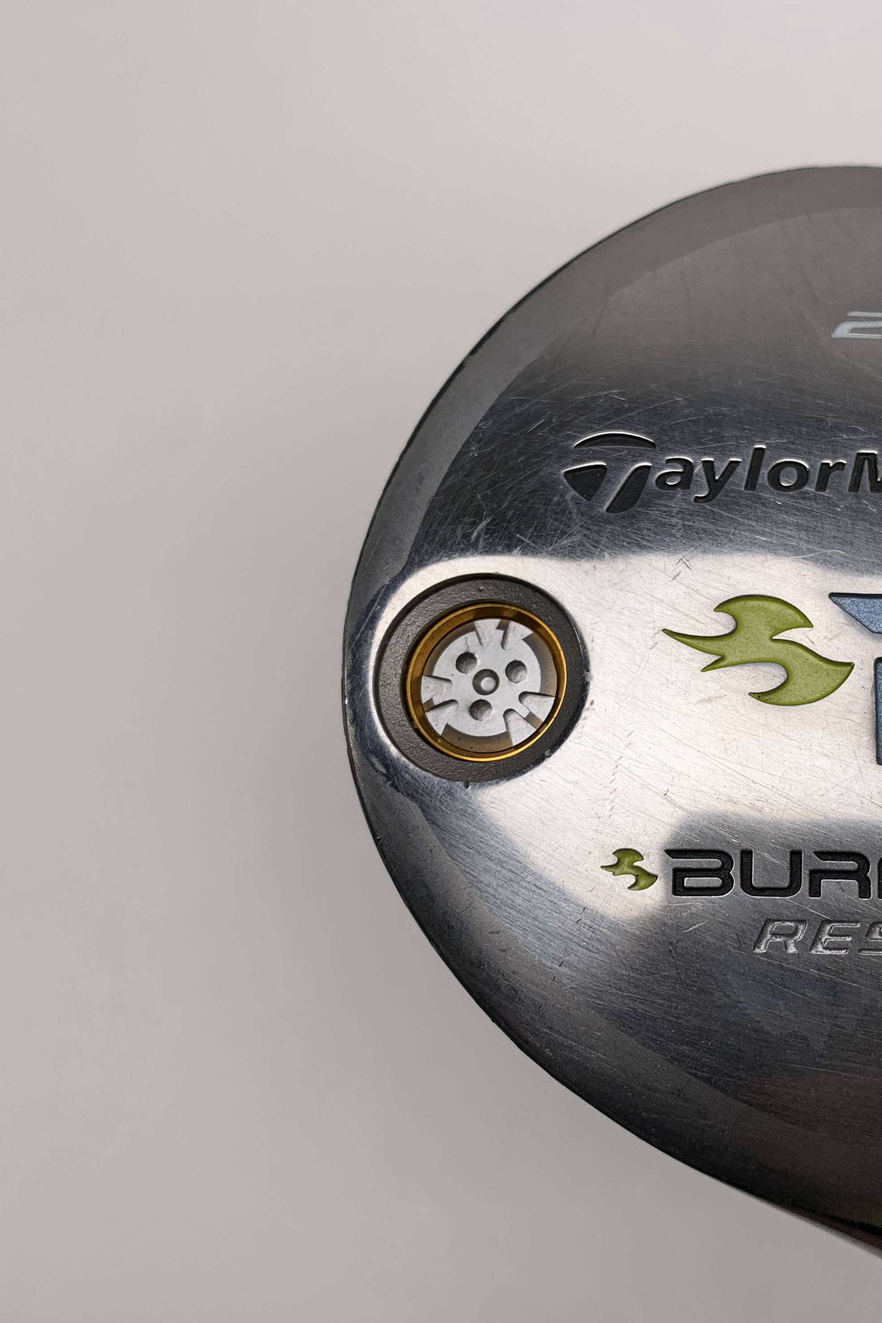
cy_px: 677
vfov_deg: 51.9
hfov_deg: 34.8
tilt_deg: -74.1
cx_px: 714
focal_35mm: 37
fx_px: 1359
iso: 25
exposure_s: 1/391
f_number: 1.8
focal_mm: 4.25
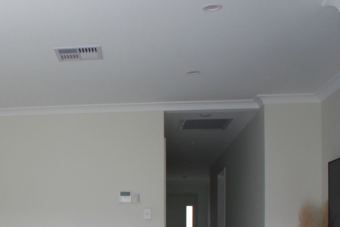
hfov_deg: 30.2
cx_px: -13
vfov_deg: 21.2
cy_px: 245
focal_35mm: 61
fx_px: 576
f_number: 5.6
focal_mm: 18
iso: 200
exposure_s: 1/80
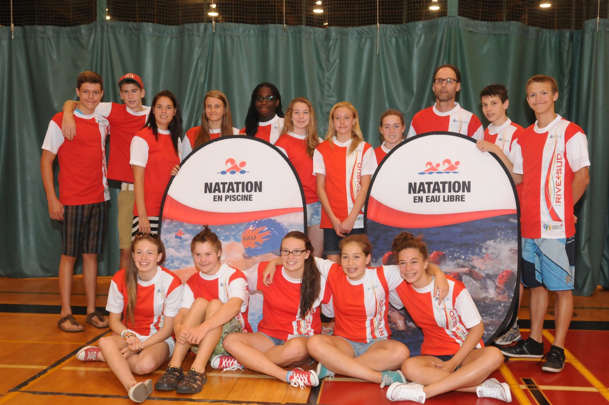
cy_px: 202
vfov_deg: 36.8
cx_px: 304
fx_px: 608
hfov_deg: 53.2
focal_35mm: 36
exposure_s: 1/100
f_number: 6.3
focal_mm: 24
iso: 2000
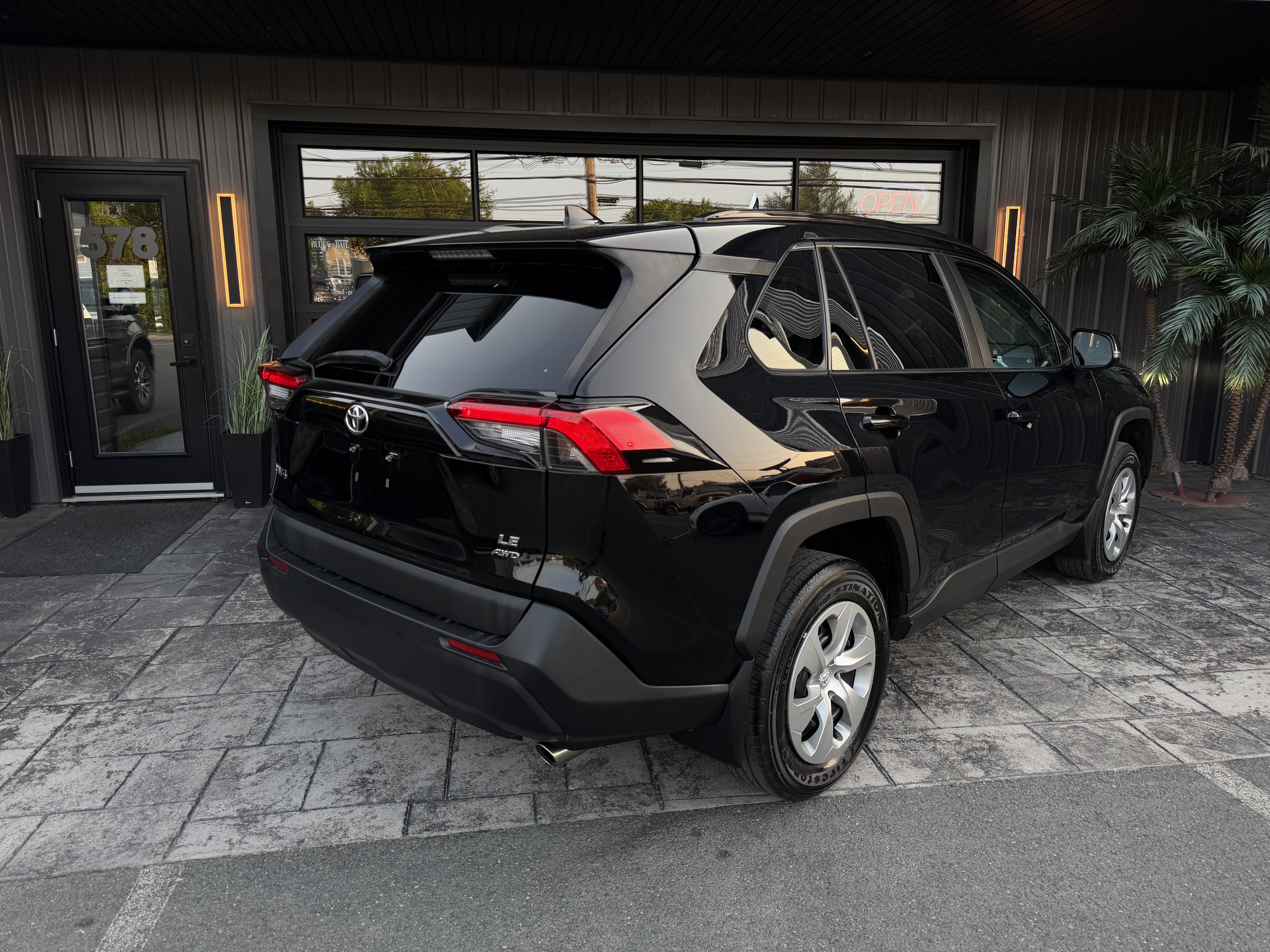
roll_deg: +0.1
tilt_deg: -12.0
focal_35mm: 24
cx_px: 635
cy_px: 476
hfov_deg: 71.6
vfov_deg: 56.8
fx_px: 881
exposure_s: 1/367
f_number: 1.78
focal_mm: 6.76
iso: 80
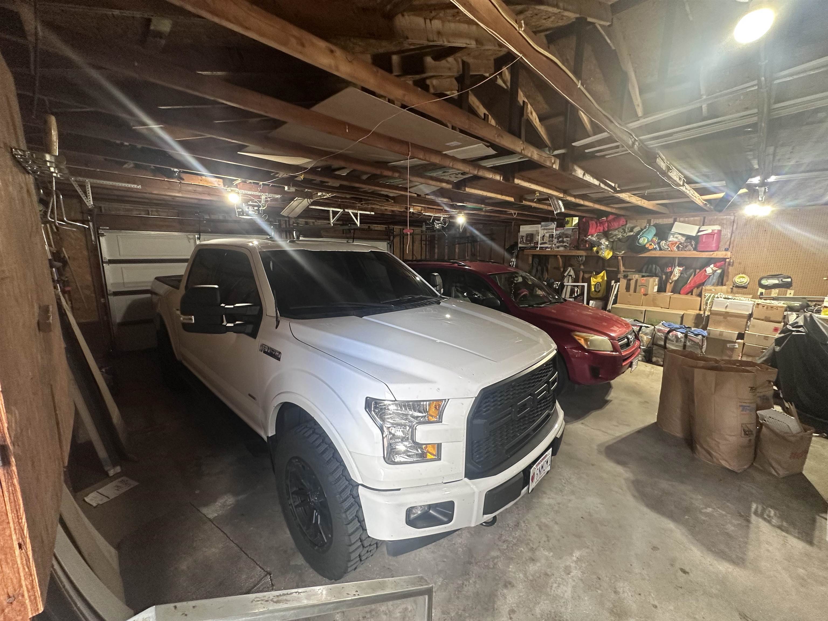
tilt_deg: -9.2
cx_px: 414
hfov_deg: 102.1
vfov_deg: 85.7
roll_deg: -0.3
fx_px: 335
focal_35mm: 14
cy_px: 310
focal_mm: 2.22
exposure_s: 1/60
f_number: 2.2
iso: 200
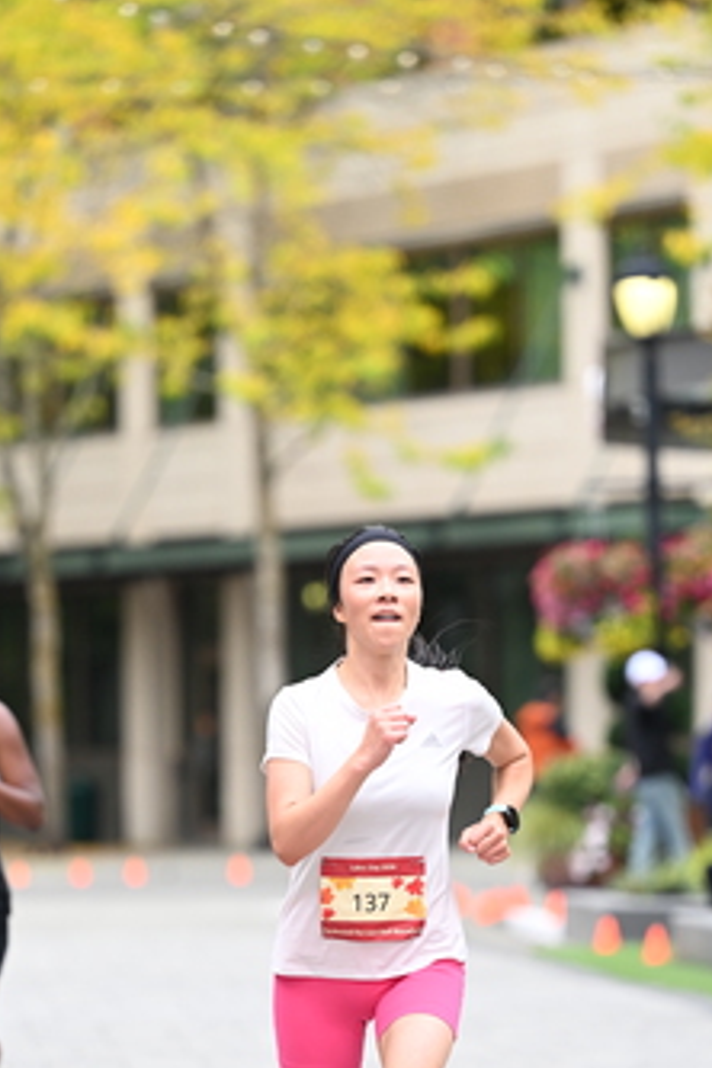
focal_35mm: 248
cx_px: 367
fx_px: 7357
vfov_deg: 8.3
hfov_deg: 5.5
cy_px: 699
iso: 640
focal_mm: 150
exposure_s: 1/1600
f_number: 2.8
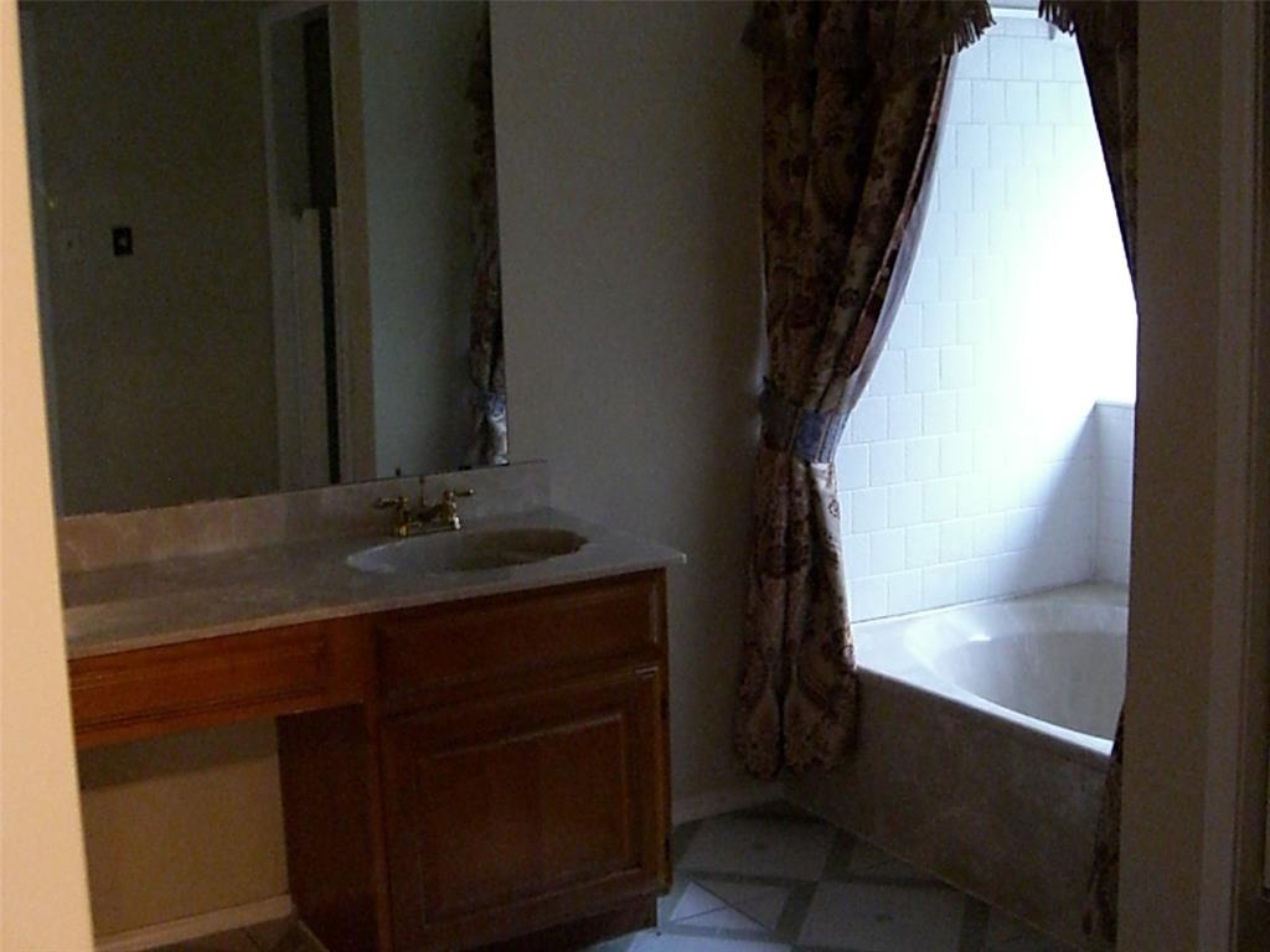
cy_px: 476
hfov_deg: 40.4
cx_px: 635
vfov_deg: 30.9
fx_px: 1724
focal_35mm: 47
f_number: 3
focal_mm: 7.6
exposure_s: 1/60
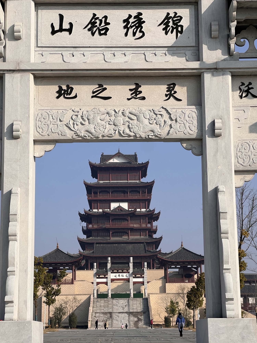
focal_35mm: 77
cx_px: 128
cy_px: 172
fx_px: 762
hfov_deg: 19.1
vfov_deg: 25.3
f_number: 2.8
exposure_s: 1/1033
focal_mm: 9
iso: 32
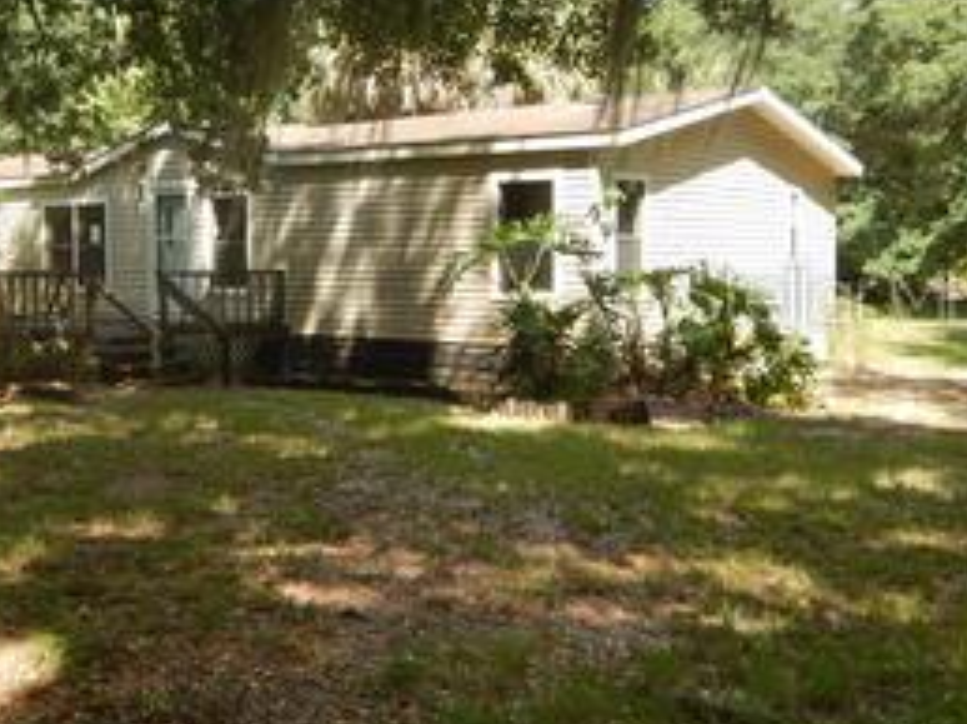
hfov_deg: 41.3
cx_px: 285
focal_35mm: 45
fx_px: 1256
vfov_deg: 32.0
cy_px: 293
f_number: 2.8
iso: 125
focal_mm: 5.1
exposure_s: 1/400
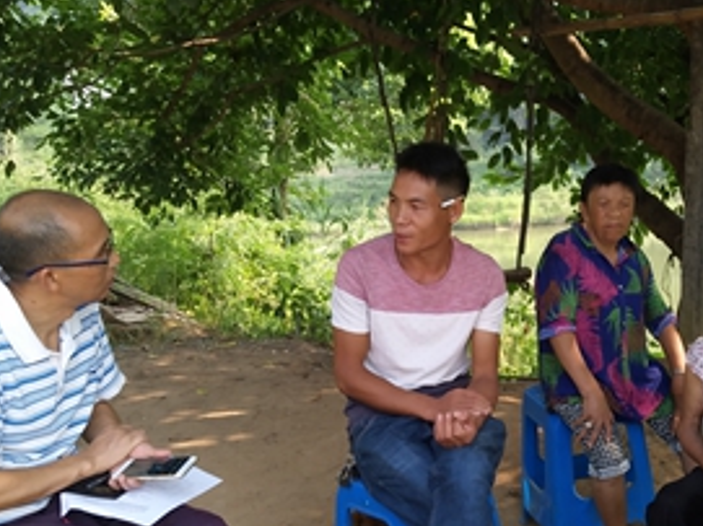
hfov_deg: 39.2
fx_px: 974
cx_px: 467
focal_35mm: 48
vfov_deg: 30.2
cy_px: 304
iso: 80
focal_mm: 3.88
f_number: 2
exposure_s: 1/189
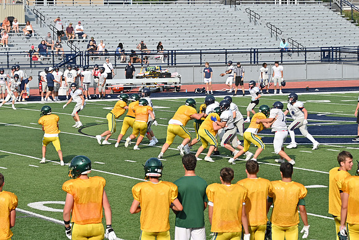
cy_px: 120
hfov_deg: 14.0
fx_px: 1466
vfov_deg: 9.3
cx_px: 180
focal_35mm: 147
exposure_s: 1/800
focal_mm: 98
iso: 100
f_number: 5.3
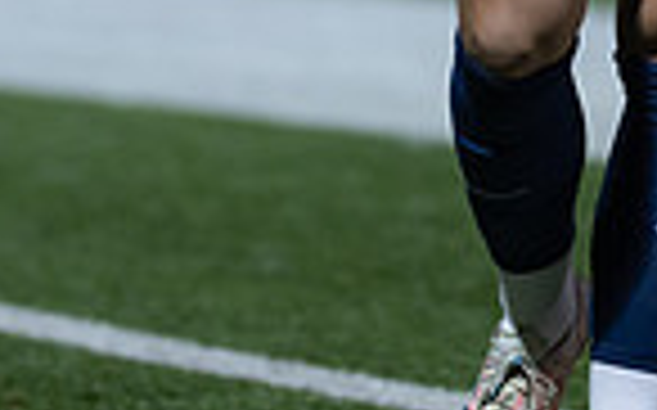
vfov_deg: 1.9
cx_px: 602
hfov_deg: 3.0
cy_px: -594
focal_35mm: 700
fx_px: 12524
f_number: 1.8
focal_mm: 135
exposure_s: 1/1000
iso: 1000
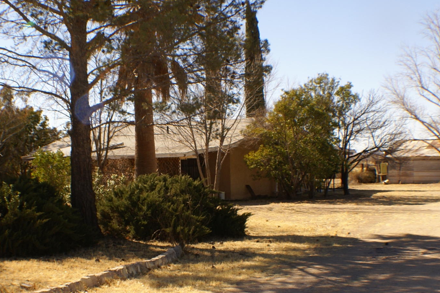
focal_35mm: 86
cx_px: 182
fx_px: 1051
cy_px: 191
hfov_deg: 23.6
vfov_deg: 15.9
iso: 100
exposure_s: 1/125
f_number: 10
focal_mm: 26
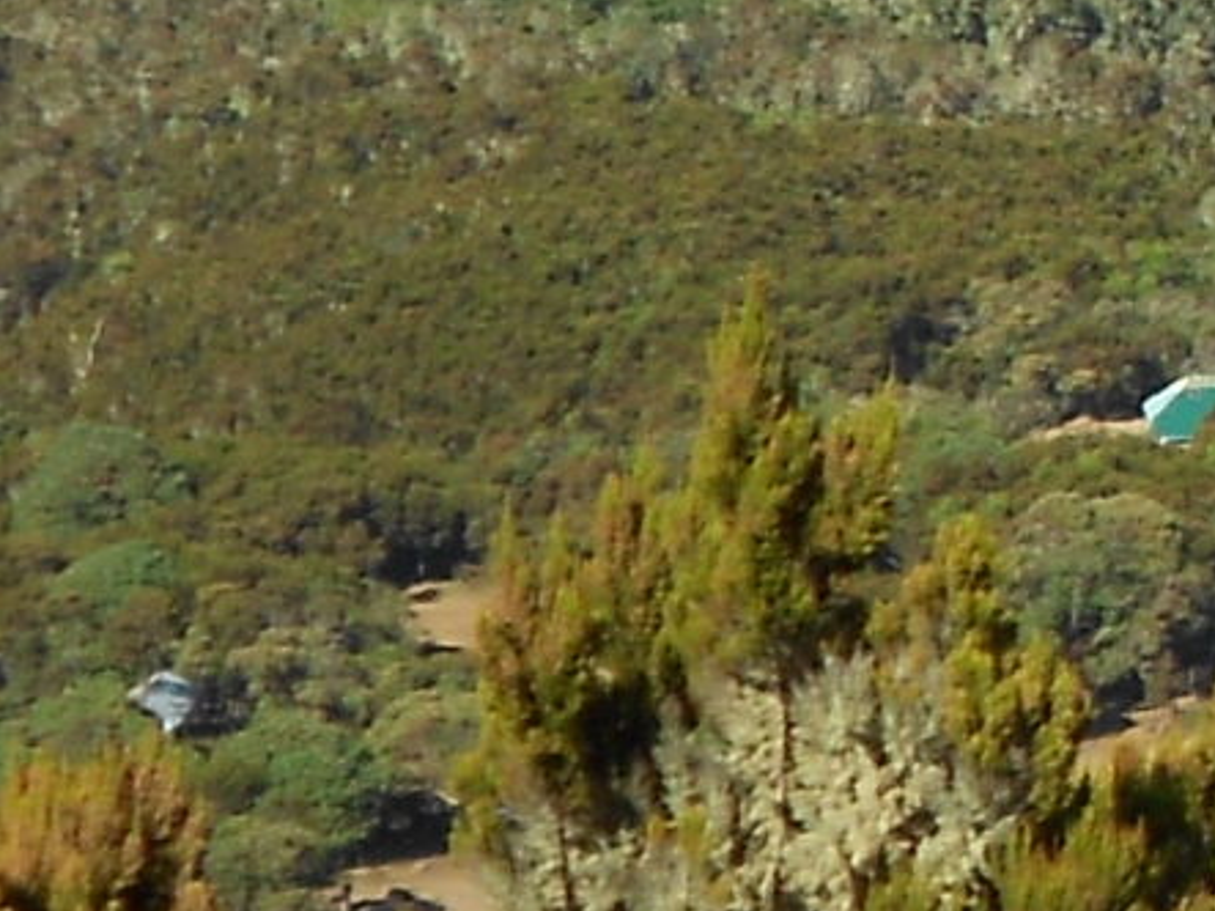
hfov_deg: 6.5
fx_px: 9930
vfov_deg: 5.2
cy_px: 126
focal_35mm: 283
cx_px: 3245
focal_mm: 8.8
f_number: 4.5
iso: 80
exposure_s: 1/500
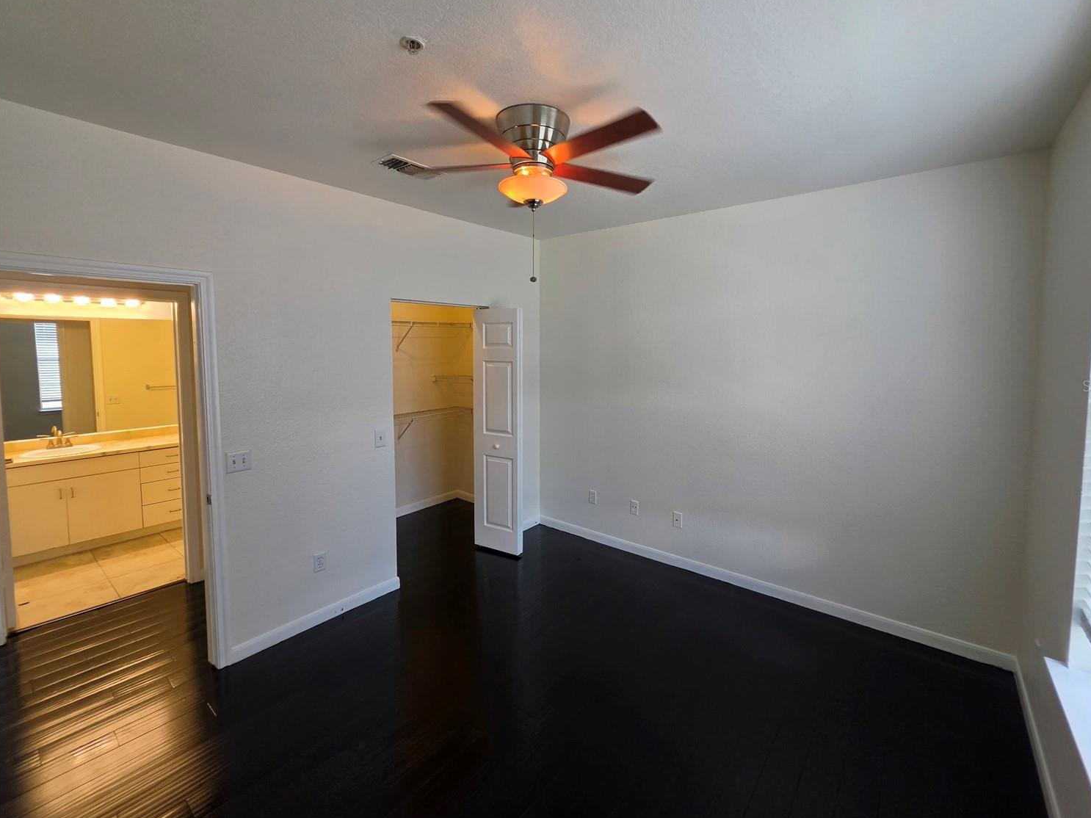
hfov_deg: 102.0
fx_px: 441
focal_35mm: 14
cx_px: 565
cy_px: 386
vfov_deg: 85.6
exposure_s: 1/120
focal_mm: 2.2
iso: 80
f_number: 1.9
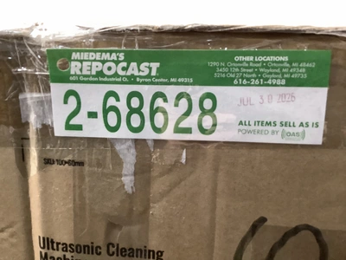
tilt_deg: -14.4
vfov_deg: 45.4
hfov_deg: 58.4
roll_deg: -2.2
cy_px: 130
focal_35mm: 31
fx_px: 310
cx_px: 173
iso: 250
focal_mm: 3.3
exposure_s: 1/60
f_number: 2.4
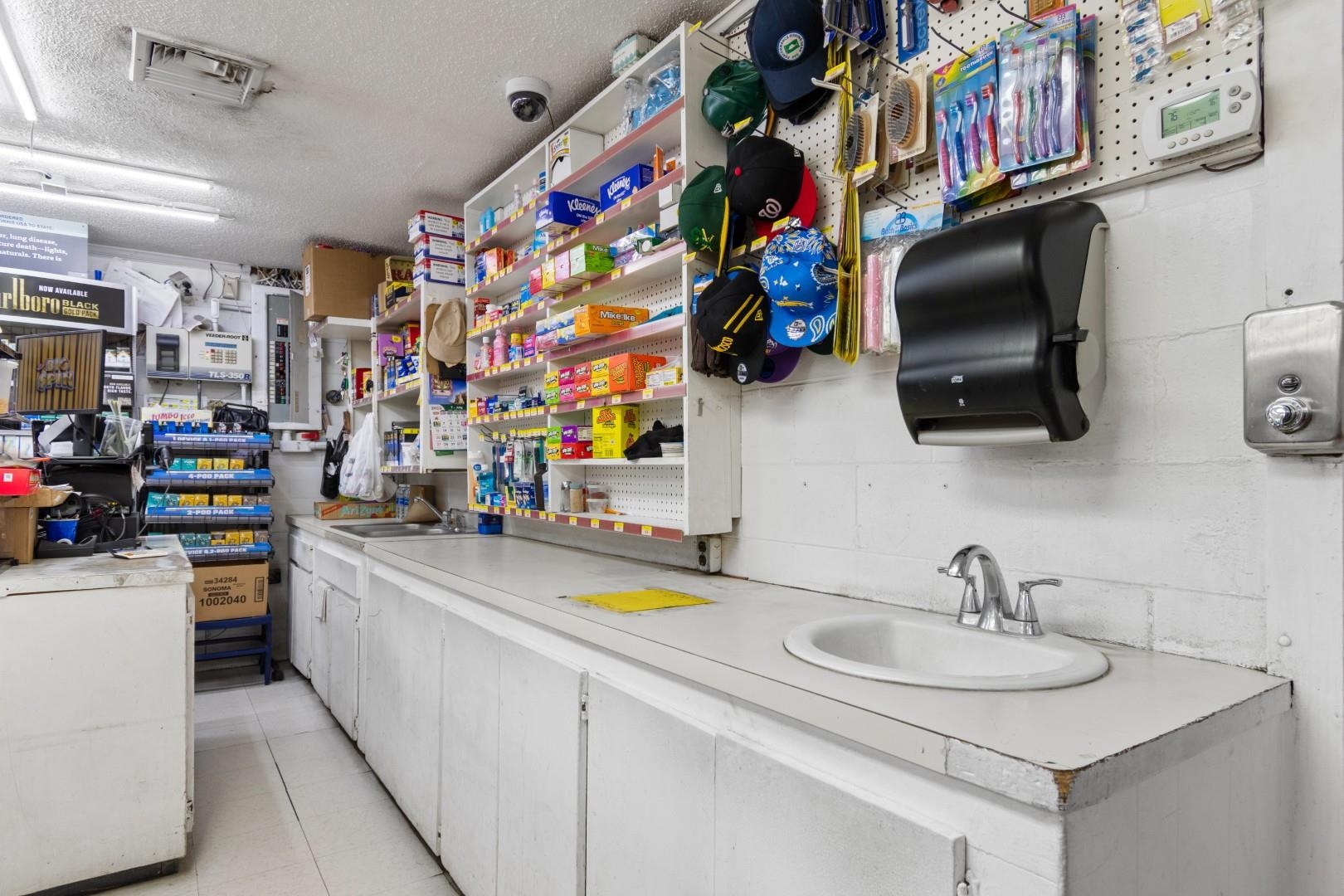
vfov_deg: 64.6
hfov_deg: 86.9
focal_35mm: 19
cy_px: 448
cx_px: 672
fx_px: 709
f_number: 4.8
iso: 100
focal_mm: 13
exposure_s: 1/6
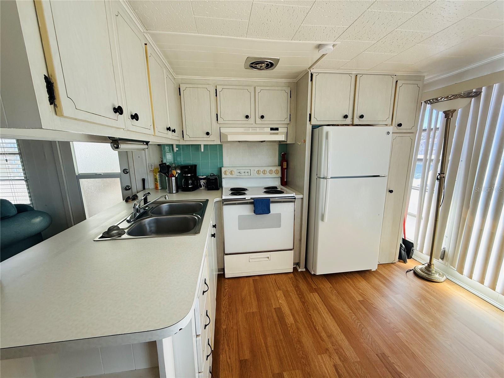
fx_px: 204
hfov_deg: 102.1
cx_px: 252
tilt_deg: -10.9
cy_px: 189
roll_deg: -0.3
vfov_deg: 85.7
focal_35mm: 14
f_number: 2.2
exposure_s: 1/99
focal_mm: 2.22
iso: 125
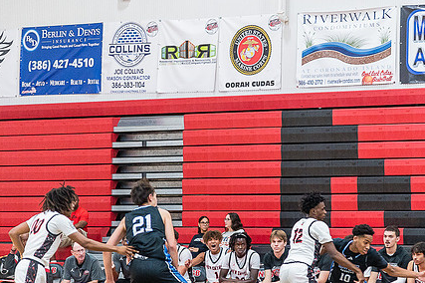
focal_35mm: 163
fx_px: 1923
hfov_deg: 12.6
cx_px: 252
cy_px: 182
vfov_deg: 8.4
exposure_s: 1/320
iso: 5000
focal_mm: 120
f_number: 4
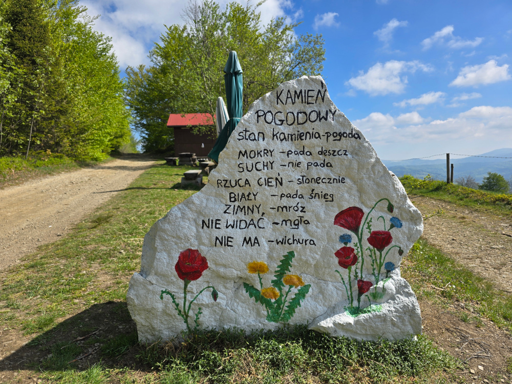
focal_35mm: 23
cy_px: 192
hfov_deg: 73.9
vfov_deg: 58.9
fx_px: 340
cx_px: 256
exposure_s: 1/887
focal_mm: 6.3
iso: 12
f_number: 1.7
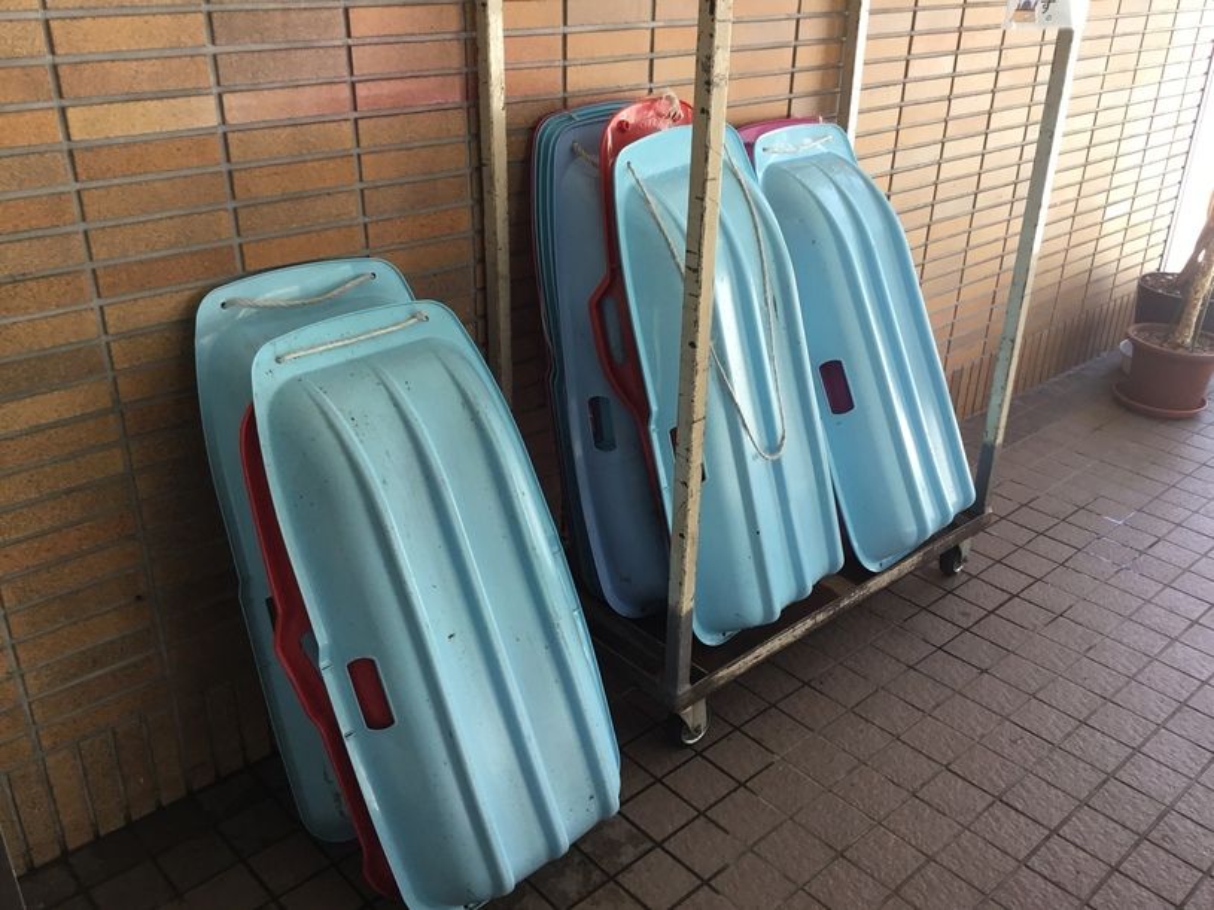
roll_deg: -1.9
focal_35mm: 31
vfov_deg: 45.4
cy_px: 455
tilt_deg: -27.7
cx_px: 607
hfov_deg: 58.4
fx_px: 1087
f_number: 2.4
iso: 40
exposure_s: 1/120
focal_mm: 3.3
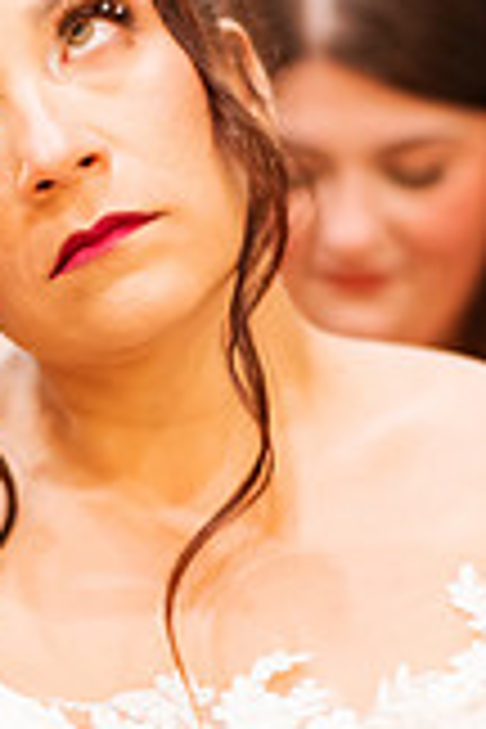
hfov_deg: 8.5
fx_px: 3260
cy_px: 486
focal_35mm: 161
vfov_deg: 12.7
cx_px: 104
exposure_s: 1/640
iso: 1000
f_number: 1.4
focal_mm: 58
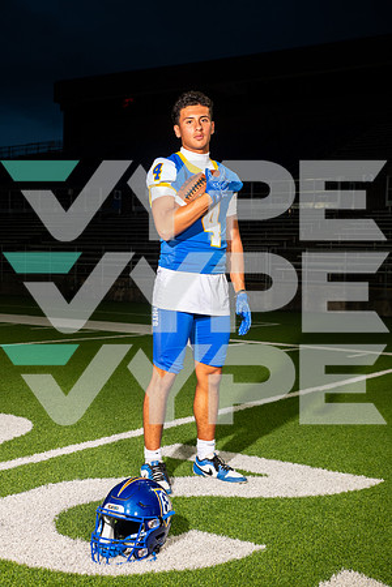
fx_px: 784
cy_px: 294
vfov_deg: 41.1
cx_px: 196
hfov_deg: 28.1
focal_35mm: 48
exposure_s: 1/320
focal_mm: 48
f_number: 7.1
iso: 800
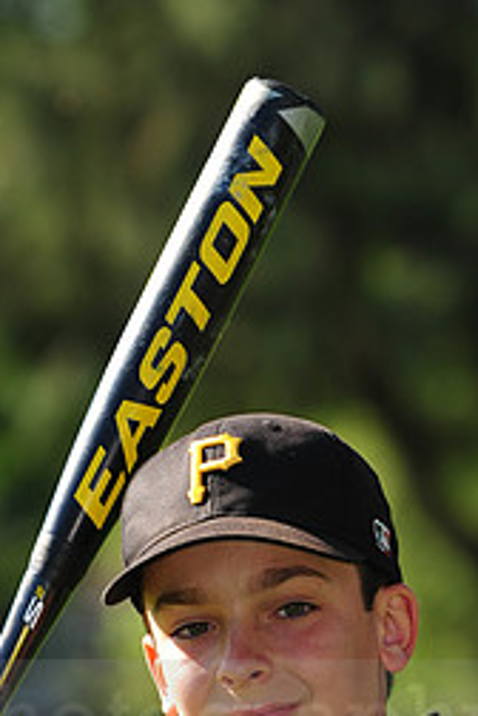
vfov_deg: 5.8
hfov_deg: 3.8
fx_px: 7110
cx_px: 142
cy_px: 699
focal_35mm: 357
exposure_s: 1/640
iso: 200
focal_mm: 155
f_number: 5
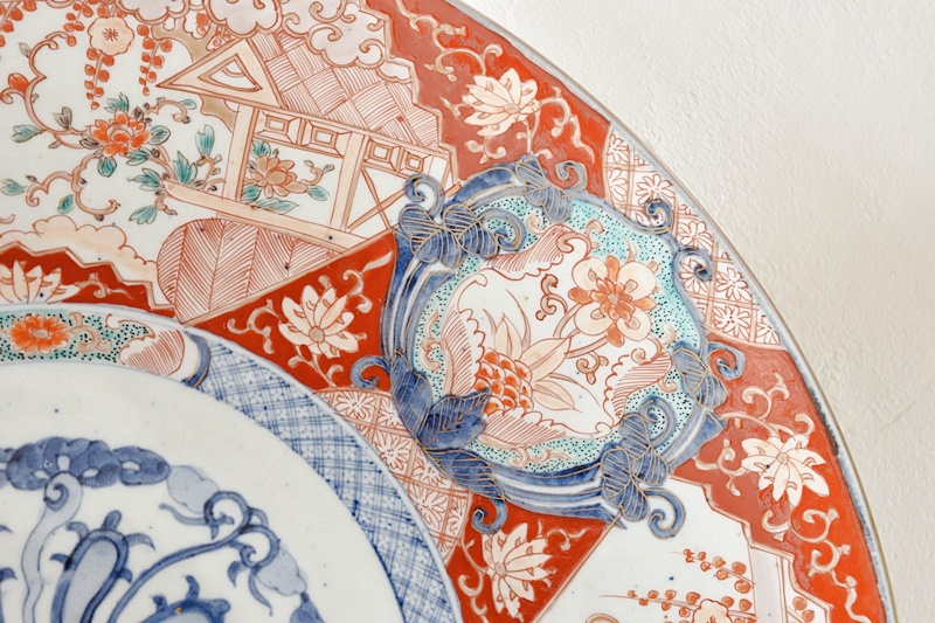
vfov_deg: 16.5
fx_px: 2142
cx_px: 468
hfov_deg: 24.6
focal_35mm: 82
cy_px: 312
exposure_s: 1/1.6
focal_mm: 55
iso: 200
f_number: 5.6
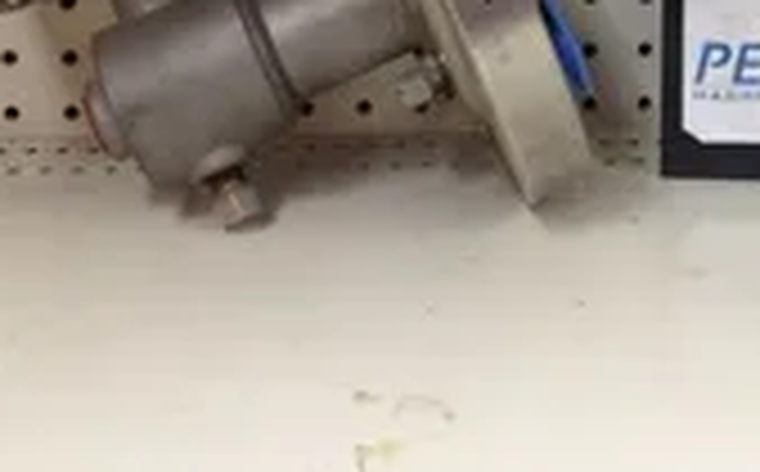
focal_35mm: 88
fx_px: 1820
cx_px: 657
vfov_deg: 14.1
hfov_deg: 23.1
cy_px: -157
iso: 80
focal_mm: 4.28
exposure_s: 1/20
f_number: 2.4
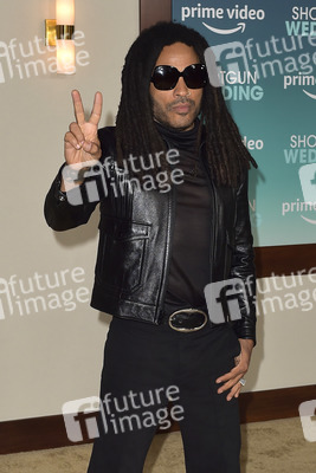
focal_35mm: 48
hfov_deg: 28.1
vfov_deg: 41.1
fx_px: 631
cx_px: 158
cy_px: 236
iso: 400
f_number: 6.3
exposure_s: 1/250
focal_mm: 48
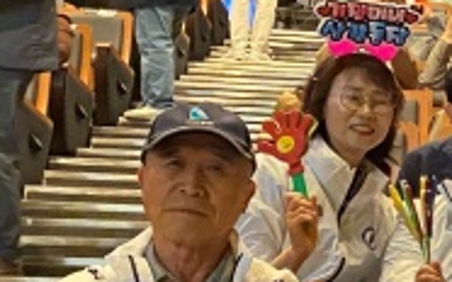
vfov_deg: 8.7
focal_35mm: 148
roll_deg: -2.9
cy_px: 335
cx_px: 931
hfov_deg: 12.3
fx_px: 1822
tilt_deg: +8.2
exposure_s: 1/40
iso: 320
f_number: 1.8
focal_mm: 4.25
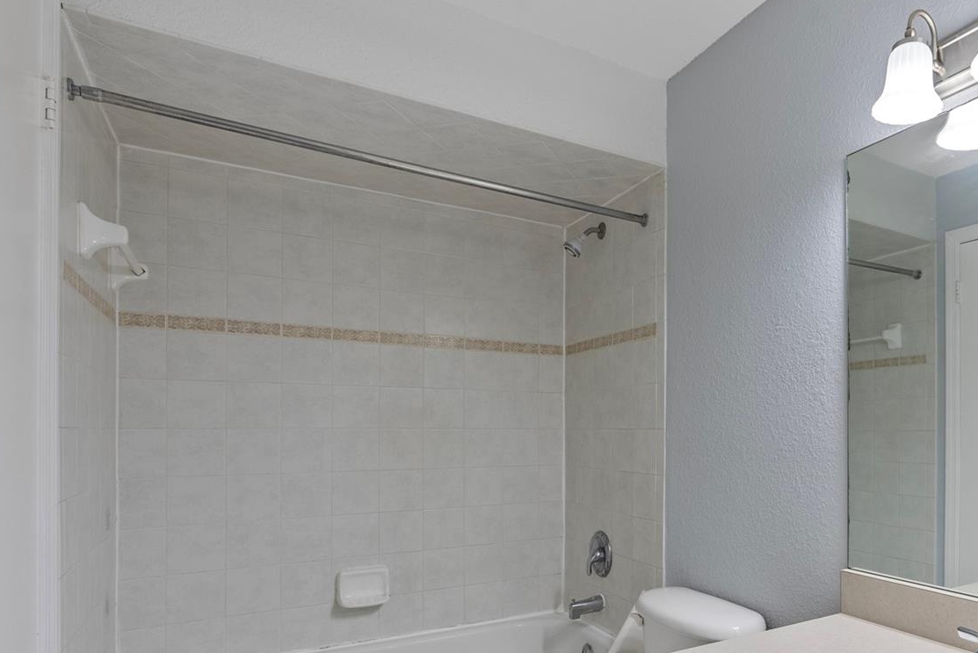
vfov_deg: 54.6
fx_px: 625
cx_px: 693
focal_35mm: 23
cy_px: 405
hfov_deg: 72.5
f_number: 8
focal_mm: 16
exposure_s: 1/6
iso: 400
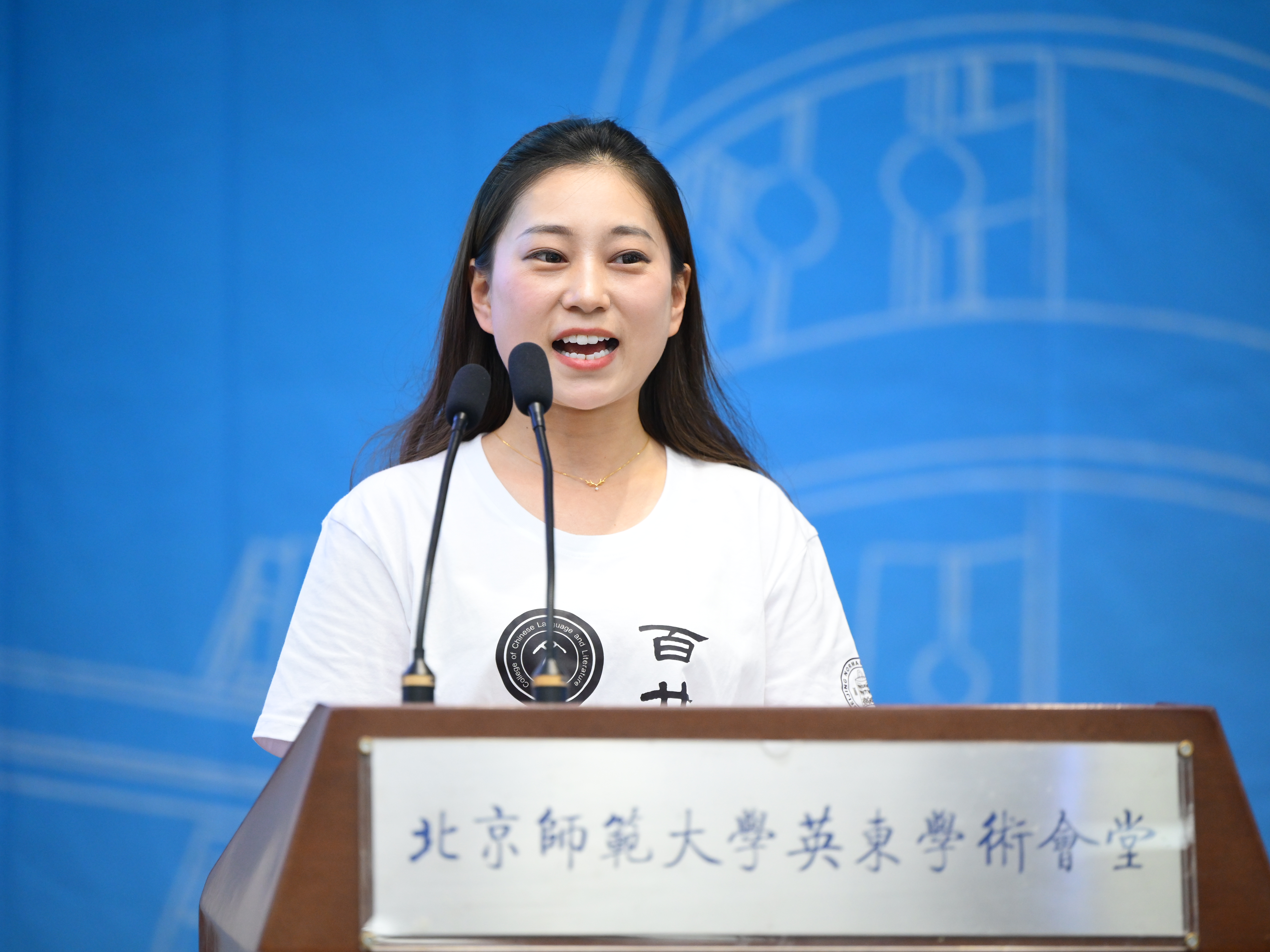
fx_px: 6750
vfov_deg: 8.1
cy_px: 476
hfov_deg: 10.7
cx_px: 632
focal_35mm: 184
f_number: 2.8
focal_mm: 170
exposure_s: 1/125
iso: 2500
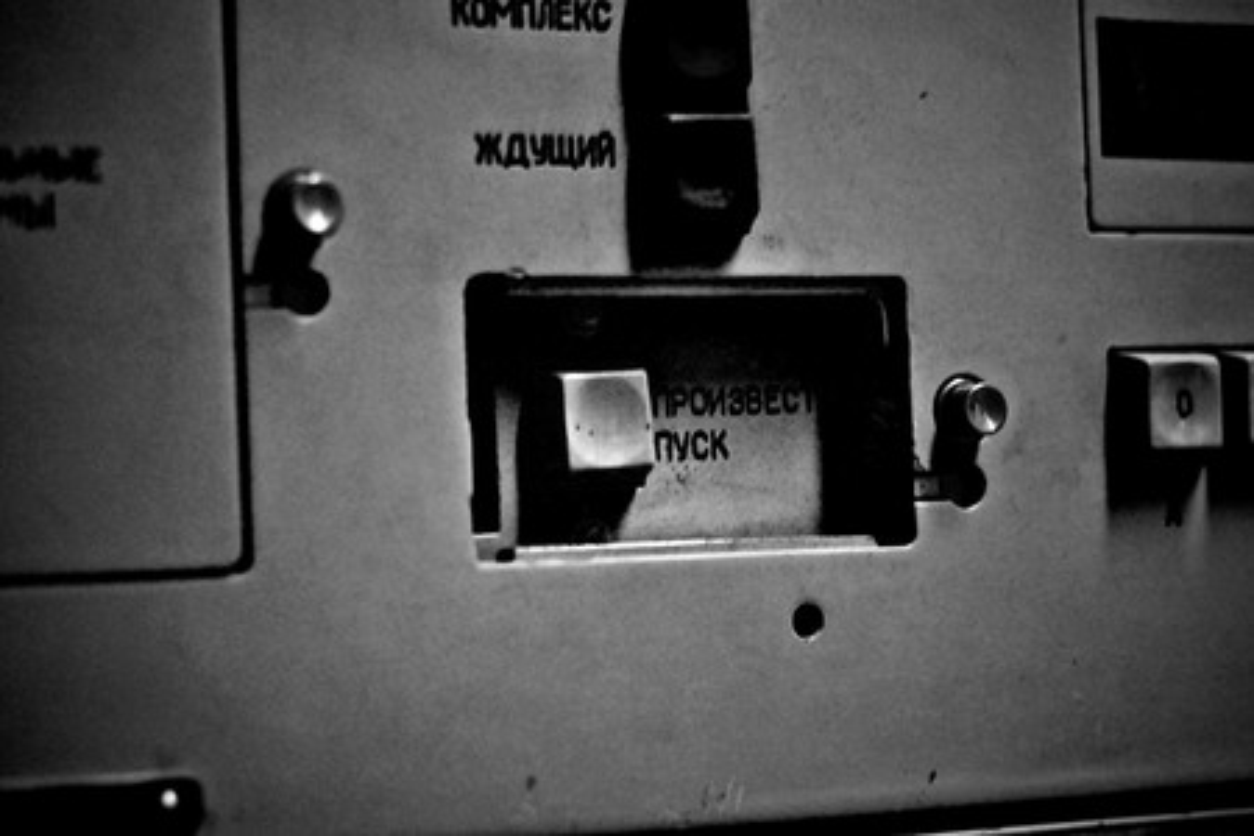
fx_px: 2612
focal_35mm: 75
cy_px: 418
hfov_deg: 27.0
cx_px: 627
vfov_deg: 18.2
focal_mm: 50
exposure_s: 1/30
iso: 900
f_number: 2.8
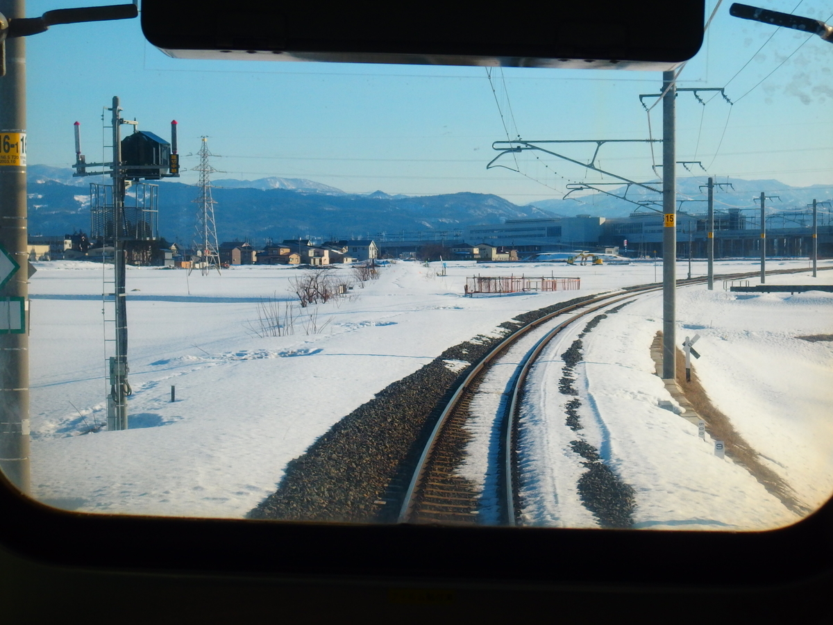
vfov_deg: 16.8
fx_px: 2118
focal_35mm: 88
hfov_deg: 22.3
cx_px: 416
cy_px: 312
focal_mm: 15.9
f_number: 6.3
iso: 100
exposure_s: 1/800
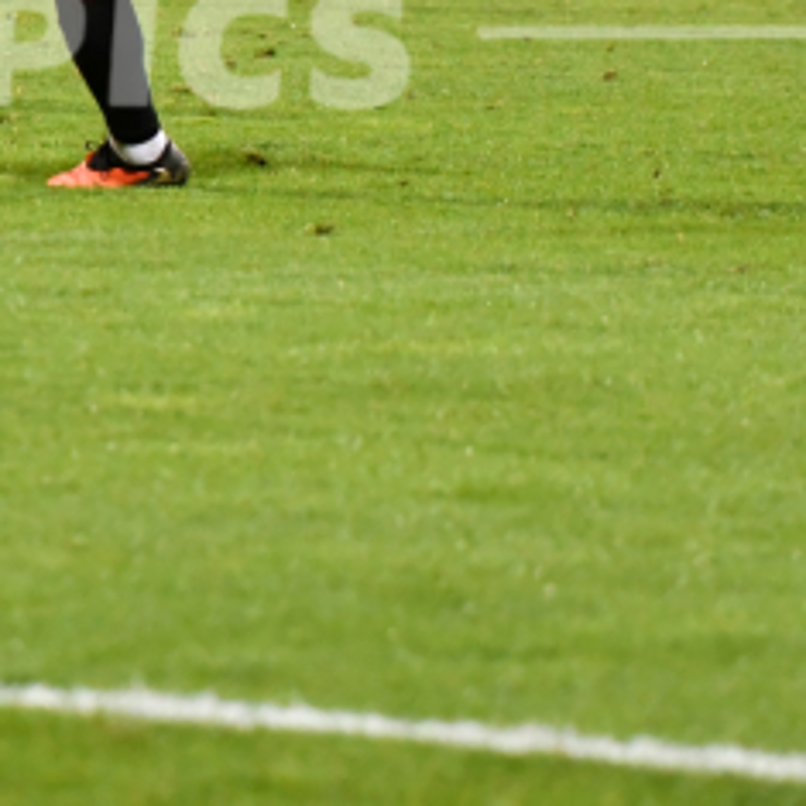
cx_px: -195
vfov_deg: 3.6
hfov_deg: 3.6
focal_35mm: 486
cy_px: -105
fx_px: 12803
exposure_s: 1/1000
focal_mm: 112
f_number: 4
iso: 6400
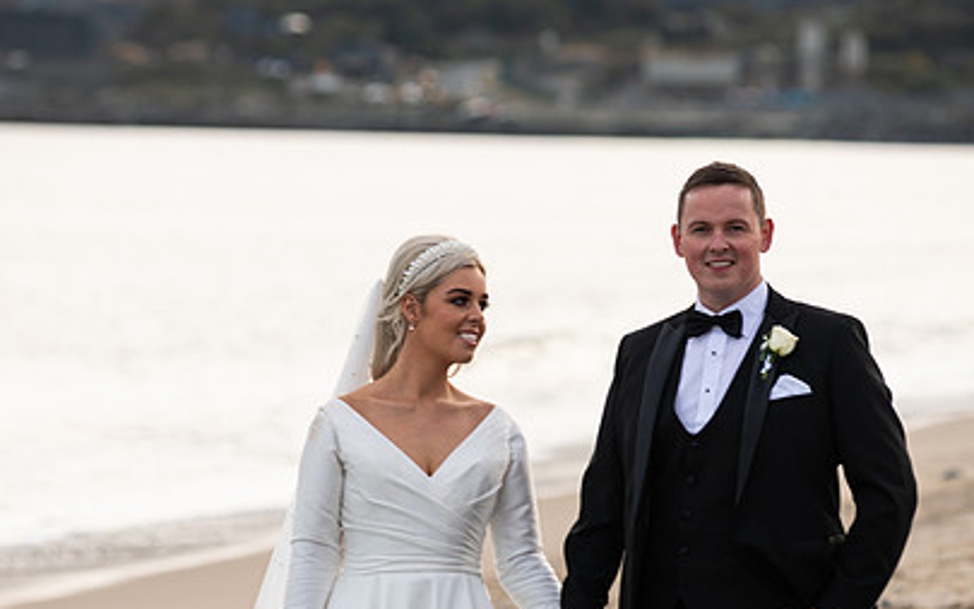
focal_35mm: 248
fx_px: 6582
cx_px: 483
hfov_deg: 8.5
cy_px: 434
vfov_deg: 5.3
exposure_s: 1/200
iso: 80
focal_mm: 170
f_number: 3.5
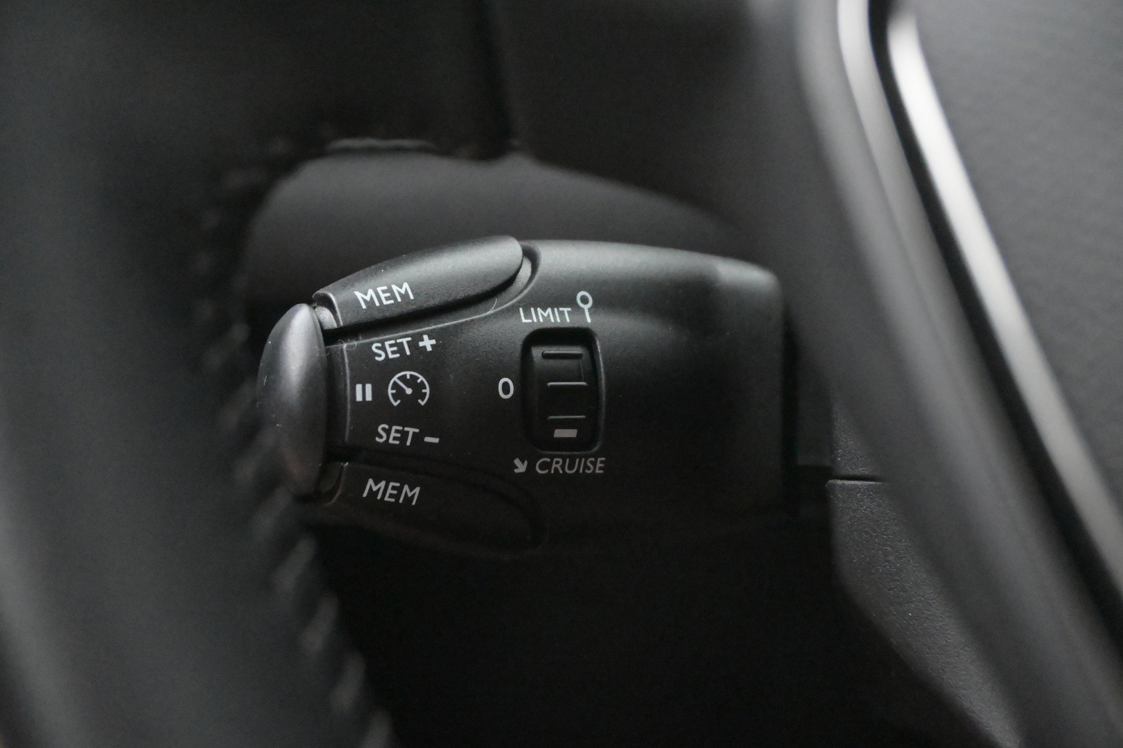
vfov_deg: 27.3
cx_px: 562
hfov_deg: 40.0
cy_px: 374
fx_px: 1544
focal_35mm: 50
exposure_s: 1/50
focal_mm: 33
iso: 14400
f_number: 5
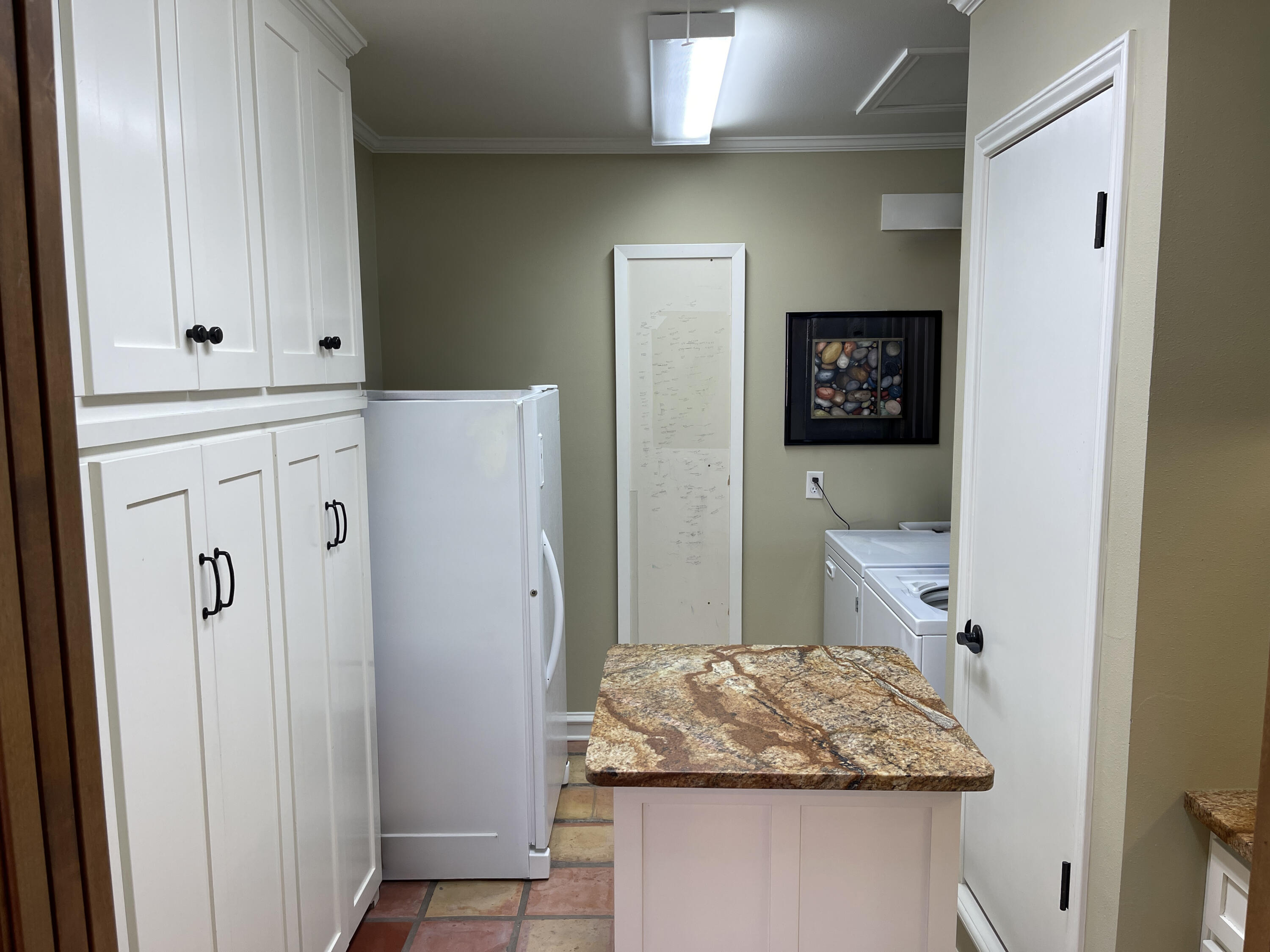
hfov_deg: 69.4
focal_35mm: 25
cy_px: 476
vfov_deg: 54.9
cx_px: 635
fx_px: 917
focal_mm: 5.1
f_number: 1.6
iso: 80
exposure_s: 1/120
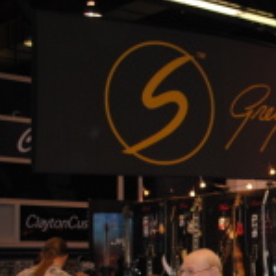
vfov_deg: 18.3
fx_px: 848
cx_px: 395
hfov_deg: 17.0
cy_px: 215
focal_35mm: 94
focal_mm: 22
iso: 200
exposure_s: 1/60
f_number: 4
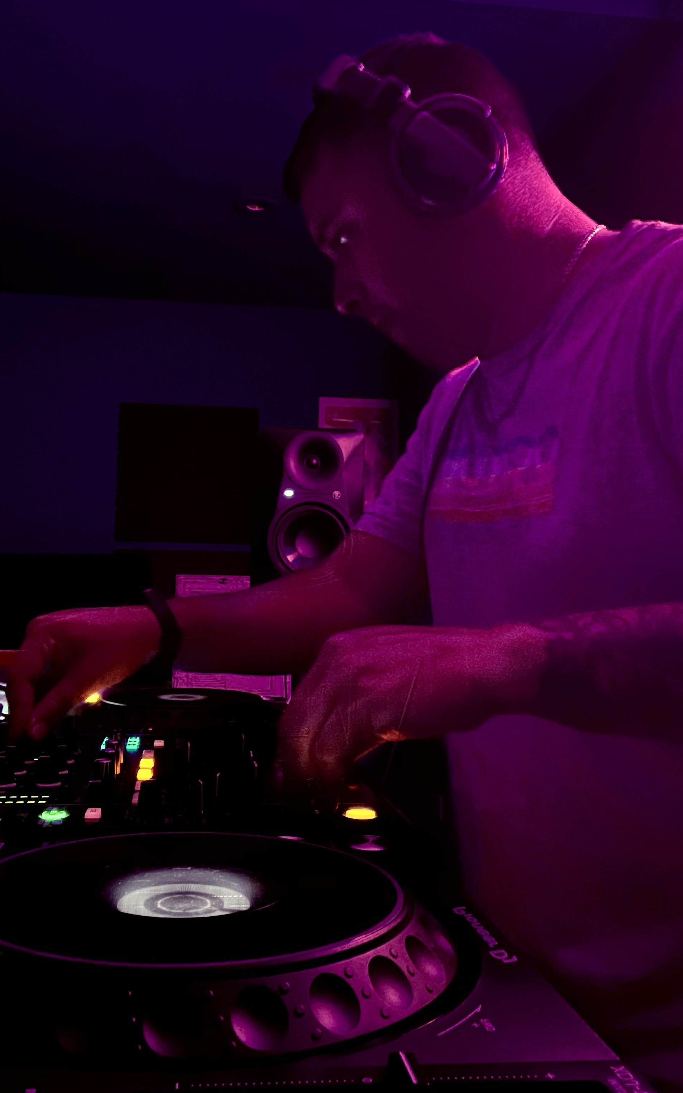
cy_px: 549
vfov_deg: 59.7
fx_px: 953
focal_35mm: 32
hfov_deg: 39.3
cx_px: 289
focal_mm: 2.71
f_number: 2.2
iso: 1250
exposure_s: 1/5
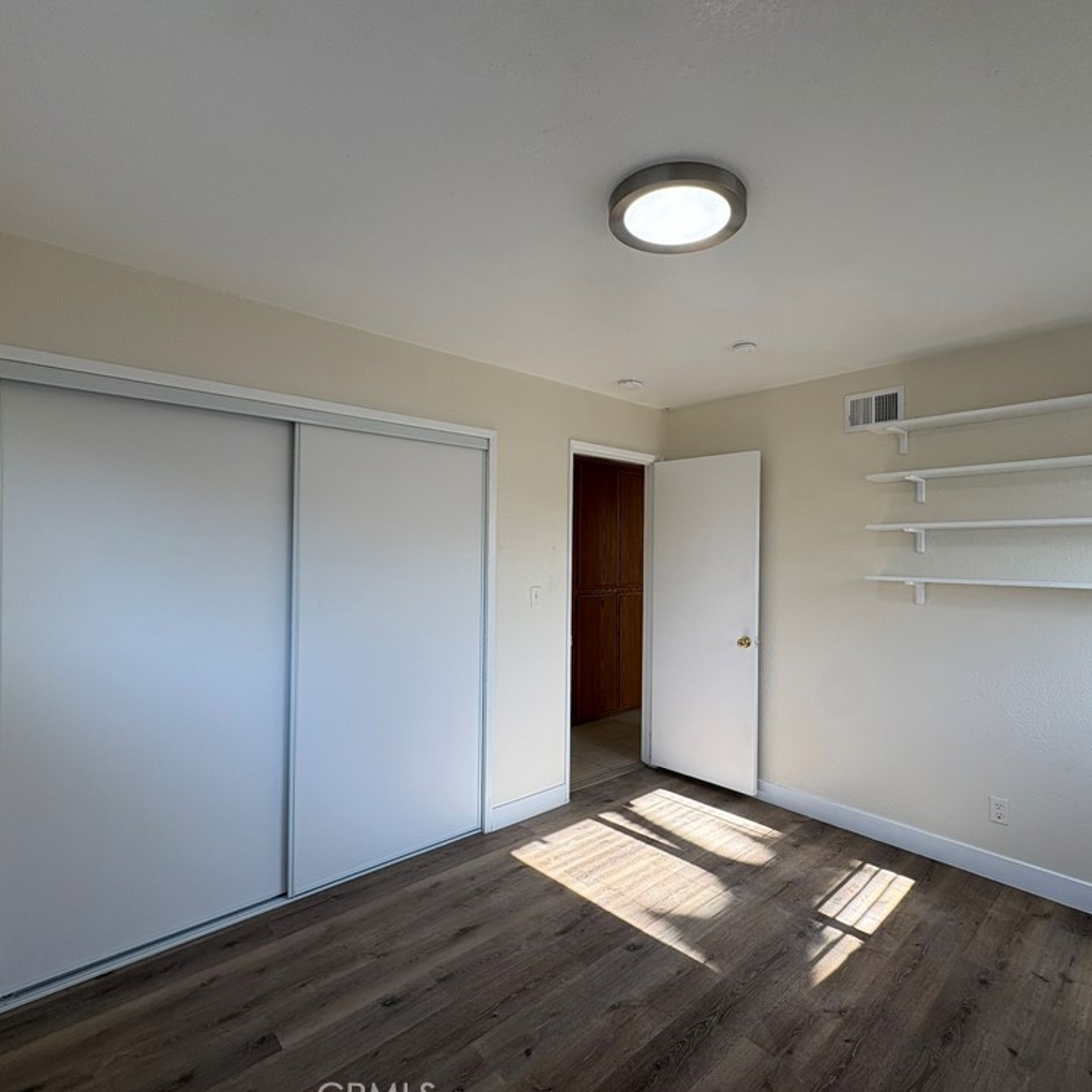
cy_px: 554
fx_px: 607
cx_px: 605
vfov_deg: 84.0
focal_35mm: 17
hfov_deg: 83.7
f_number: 2.2
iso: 40
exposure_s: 1/120
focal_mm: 2.22
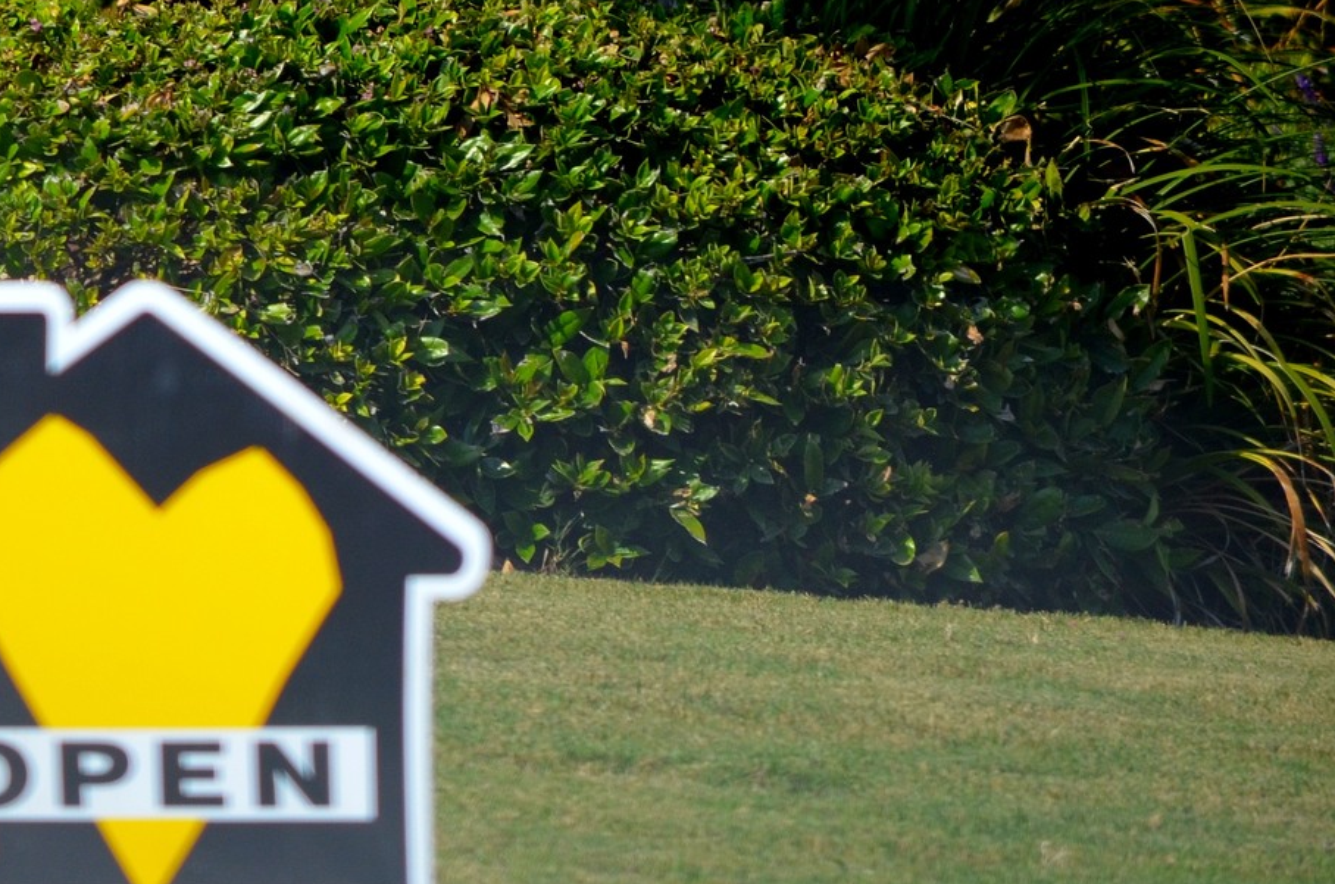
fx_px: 31671
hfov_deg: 2.4
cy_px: 201
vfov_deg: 1.6
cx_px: -75
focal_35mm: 856
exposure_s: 1/2000
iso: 360
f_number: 5.6
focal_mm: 270
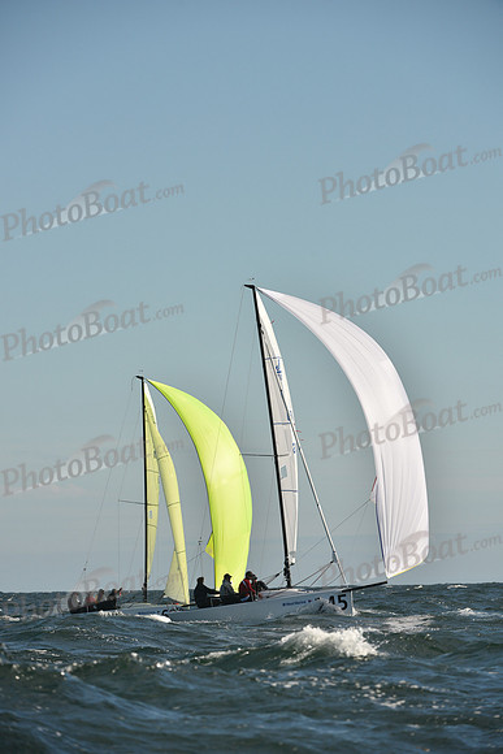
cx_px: 252
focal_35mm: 260
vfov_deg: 7.9
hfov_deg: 5.3
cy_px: 377
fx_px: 5445
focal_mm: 260
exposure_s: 1/1250
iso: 250
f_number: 8
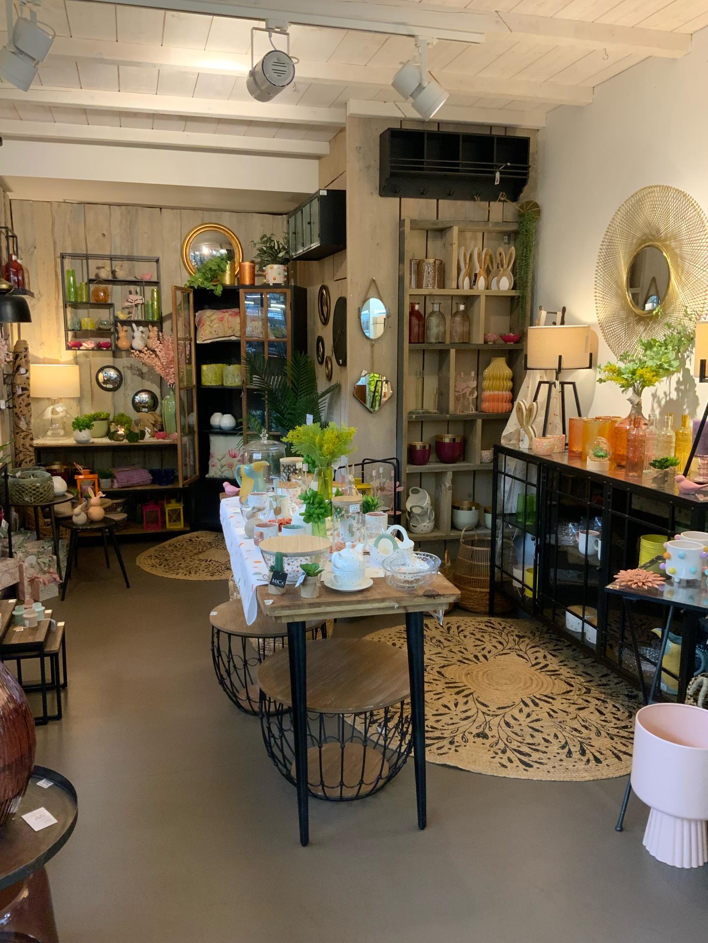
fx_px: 791
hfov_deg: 48.2
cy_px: 472
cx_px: 354
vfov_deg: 61.7
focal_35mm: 29
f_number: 1.8
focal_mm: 3
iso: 200
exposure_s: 1/50
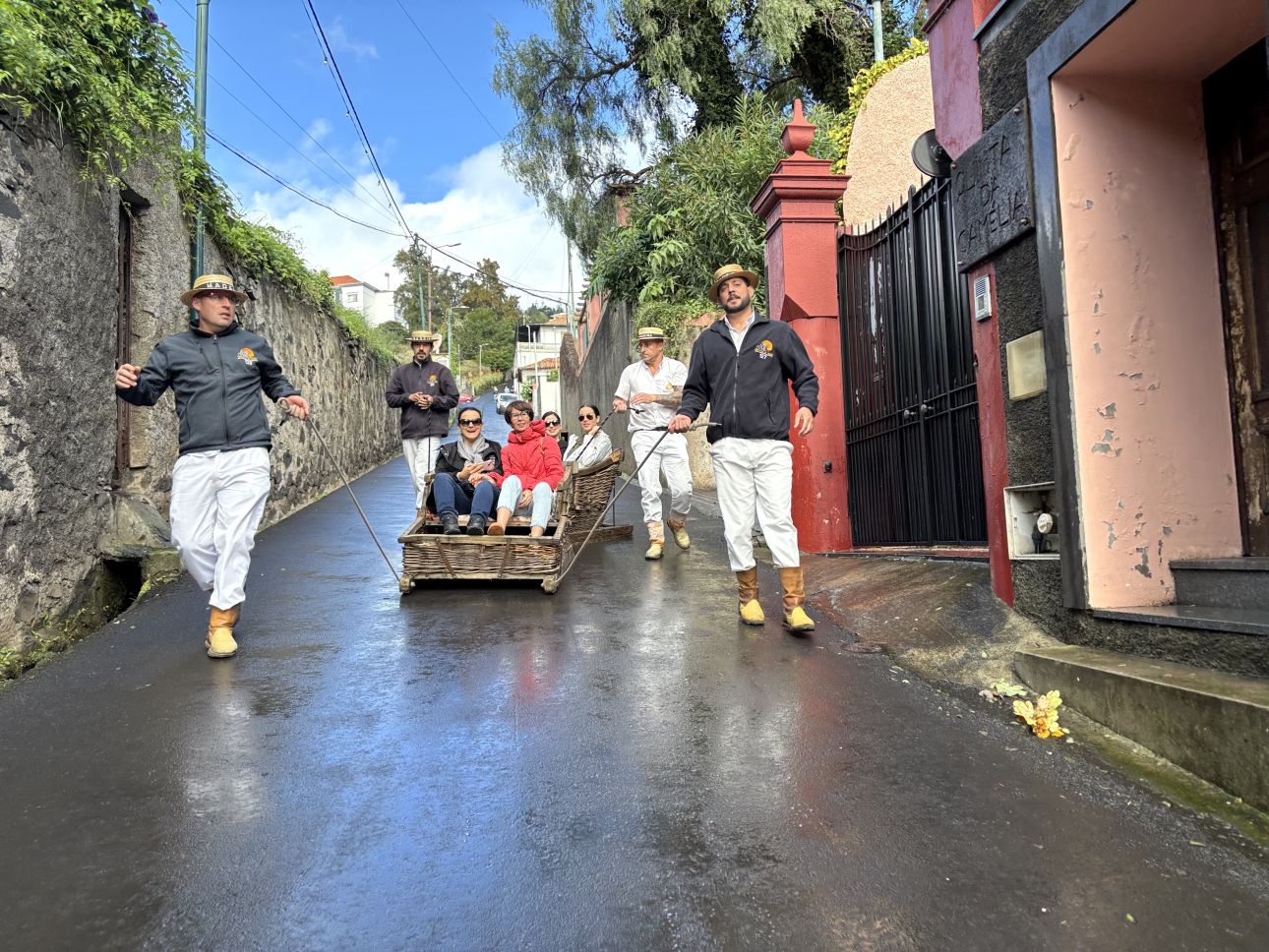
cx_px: 634
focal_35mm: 26
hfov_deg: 67.3
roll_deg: +3.6
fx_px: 953
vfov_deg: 53.1
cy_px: 476
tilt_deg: +4.3
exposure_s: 1/584
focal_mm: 5.96
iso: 50
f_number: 1.6
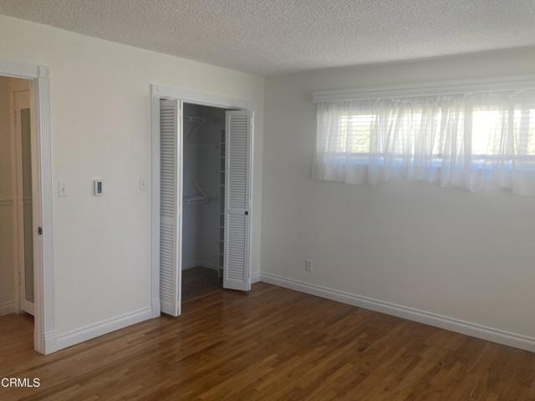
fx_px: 433
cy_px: 200
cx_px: 268
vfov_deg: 49.7
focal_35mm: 28
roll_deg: -1.5
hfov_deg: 63.4
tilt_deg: -3.9
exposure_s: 1/60
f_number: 1.8
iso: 80
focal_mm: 3.99
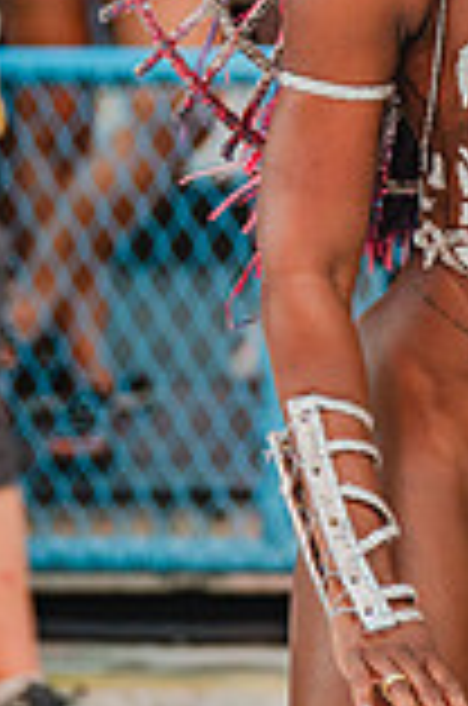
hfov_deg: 2.8
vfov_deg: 4.2
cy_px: 45
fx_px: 9538
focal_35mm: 487
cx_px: 407
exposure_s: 1/400
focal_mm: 170
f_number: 5.3
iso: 1250
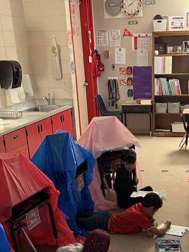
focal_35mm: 56
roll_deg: +1.2
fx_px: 407
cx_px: 140
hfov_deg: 25.8
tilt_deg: -25.5
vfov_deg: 31.7
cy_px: 251
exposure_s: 1/30
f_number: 1.6
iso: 640
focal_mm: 5.96
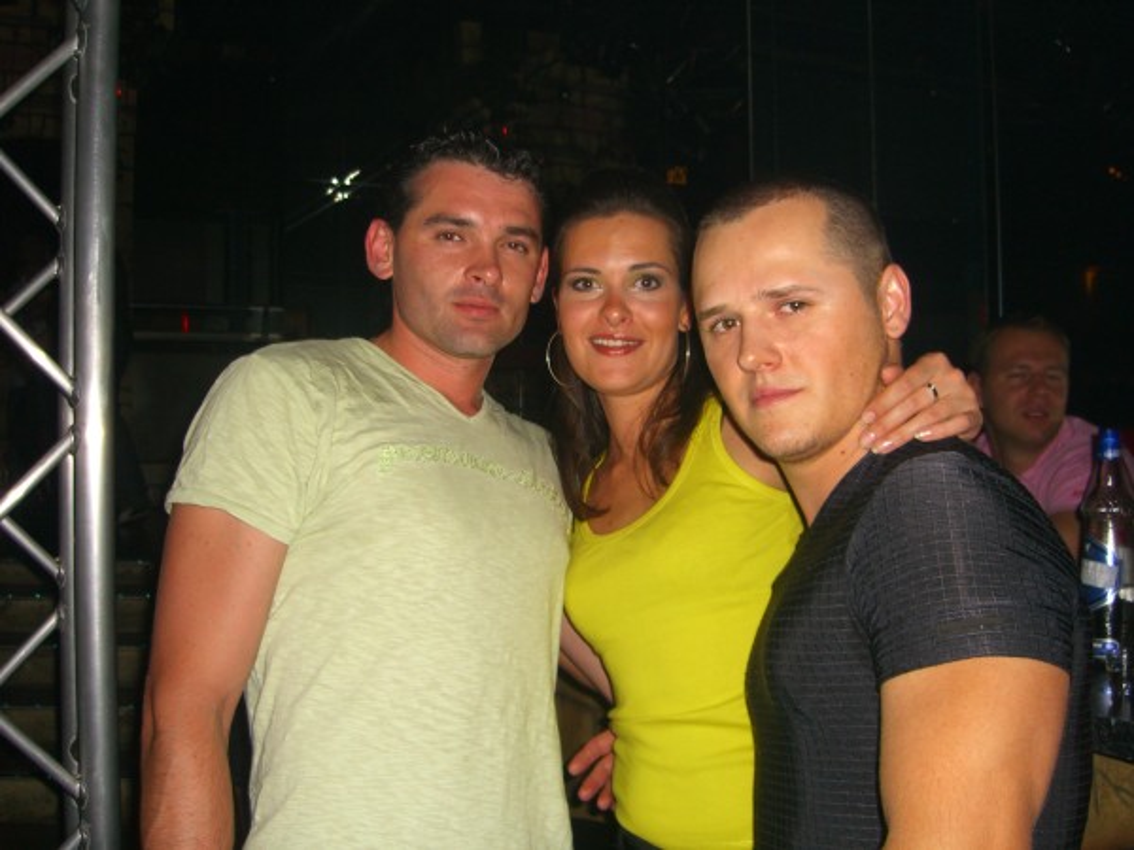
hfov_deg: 49.0
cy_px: 425
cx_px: 567
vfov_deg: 37.7
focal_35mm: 38
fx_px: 1245
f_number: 2.8
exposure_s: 1/60
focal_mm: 7.9
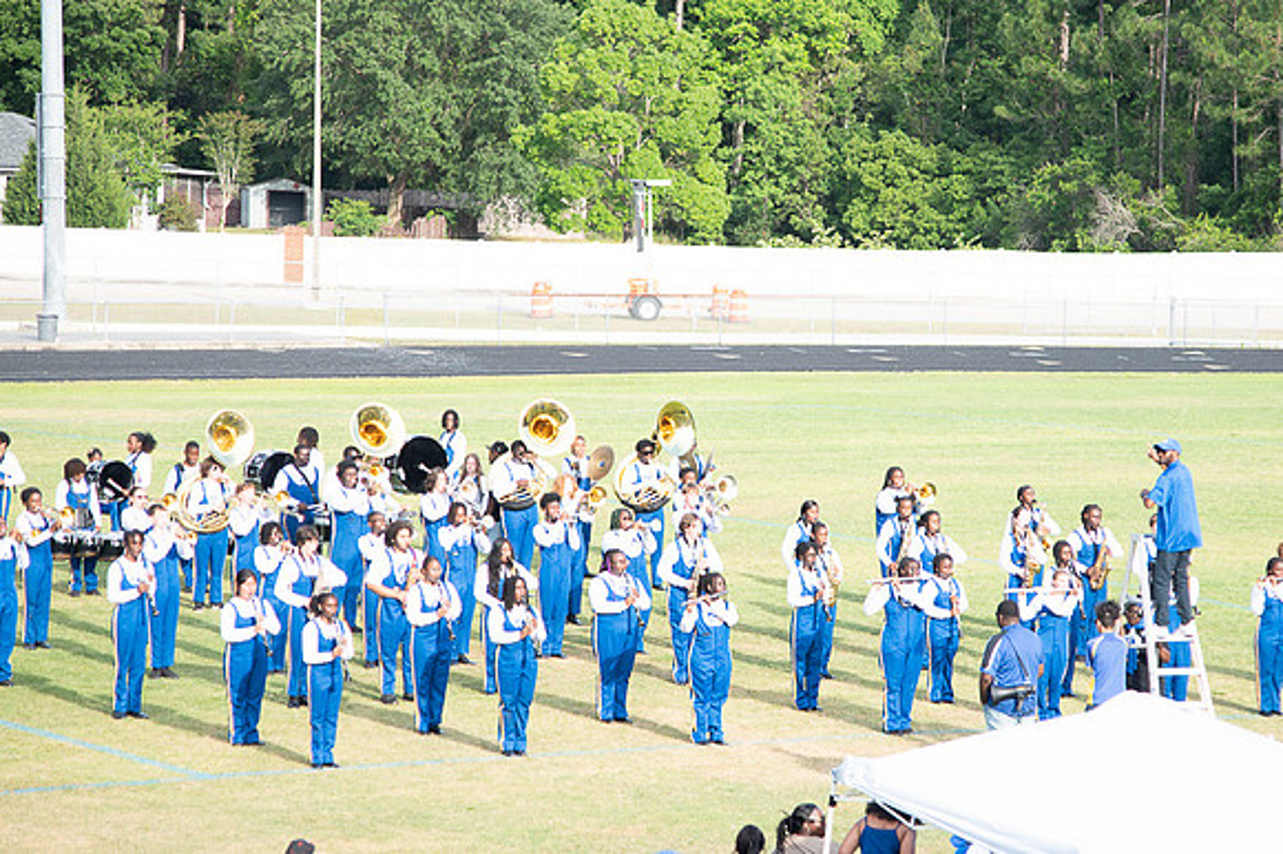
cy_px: 440
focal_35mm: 151
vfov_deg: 9.1
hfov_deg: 13.6
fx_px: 5377
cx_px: 746
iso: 100
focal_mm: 105
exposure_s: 1/200
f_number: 4
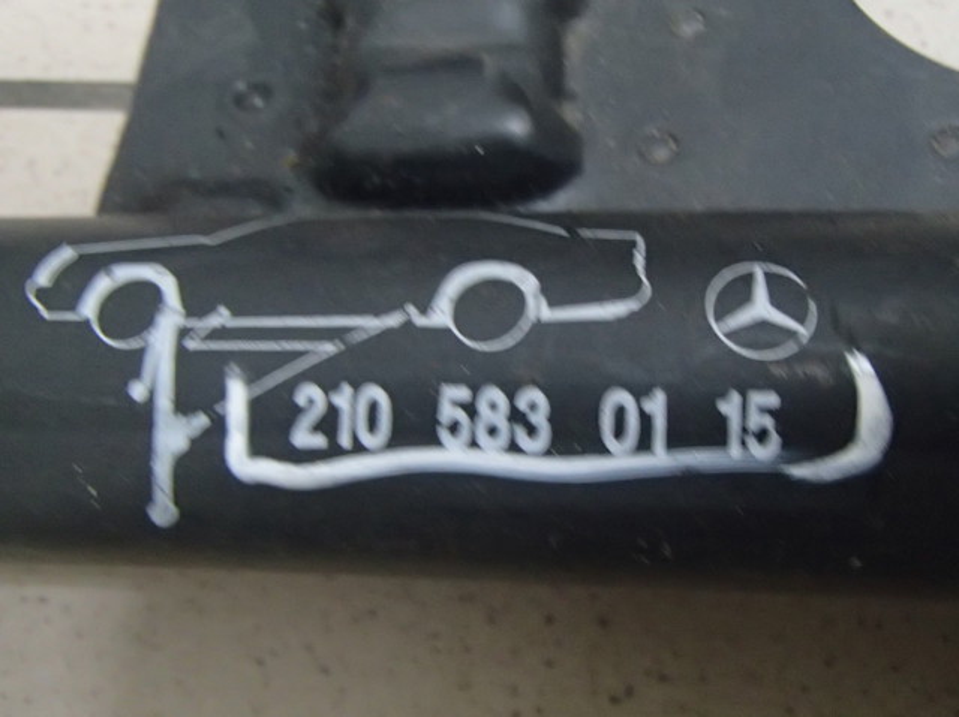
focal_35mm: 37
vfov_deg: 38.6
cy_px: 358
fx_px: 1024
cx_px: 480
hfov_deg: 50.2
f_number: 4.7
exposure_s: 1/13
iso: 1600
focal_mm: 6.64
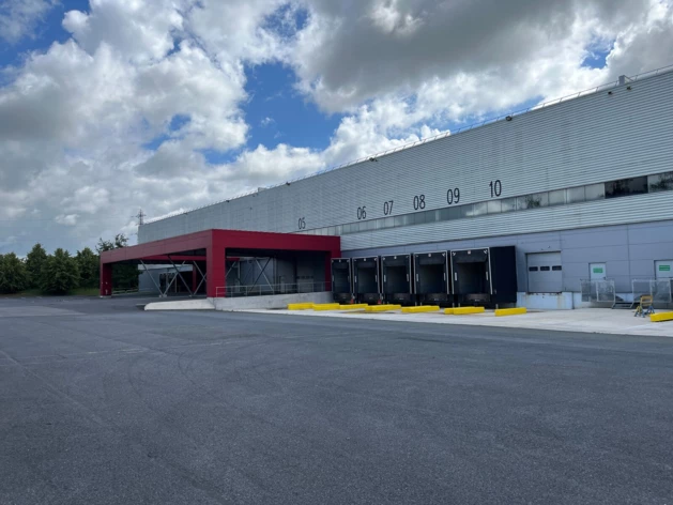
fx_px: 506
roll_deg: +1.3
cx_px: 336
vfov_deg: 53.1
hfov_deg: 67.3
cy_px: 252
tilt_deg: +3.0
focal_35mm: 26
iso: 50
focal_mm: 5.1
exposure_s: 1/4016
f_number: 1.6
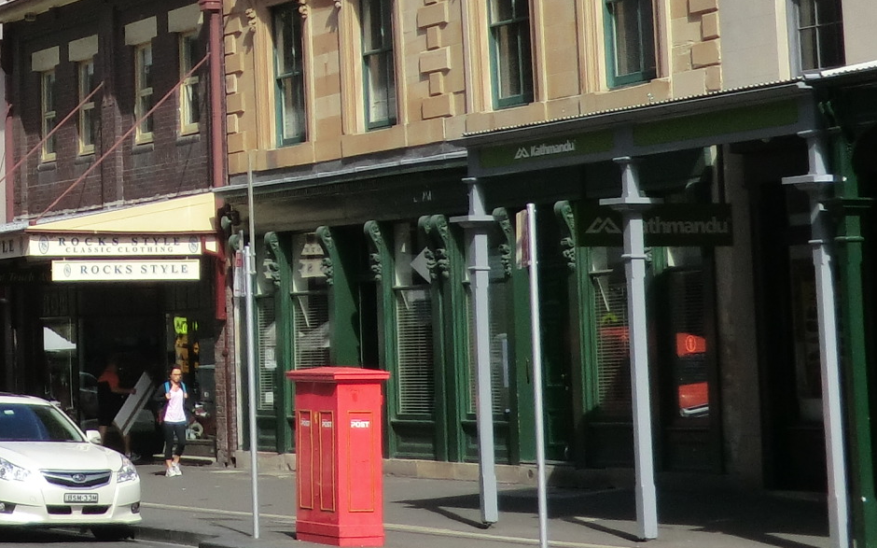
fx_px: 2581
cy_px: -28
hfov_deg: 18.7
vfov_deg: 12.0
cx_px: -23
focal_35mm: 108
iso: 80
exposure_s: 1/800
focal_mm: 6.1
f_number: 3.6
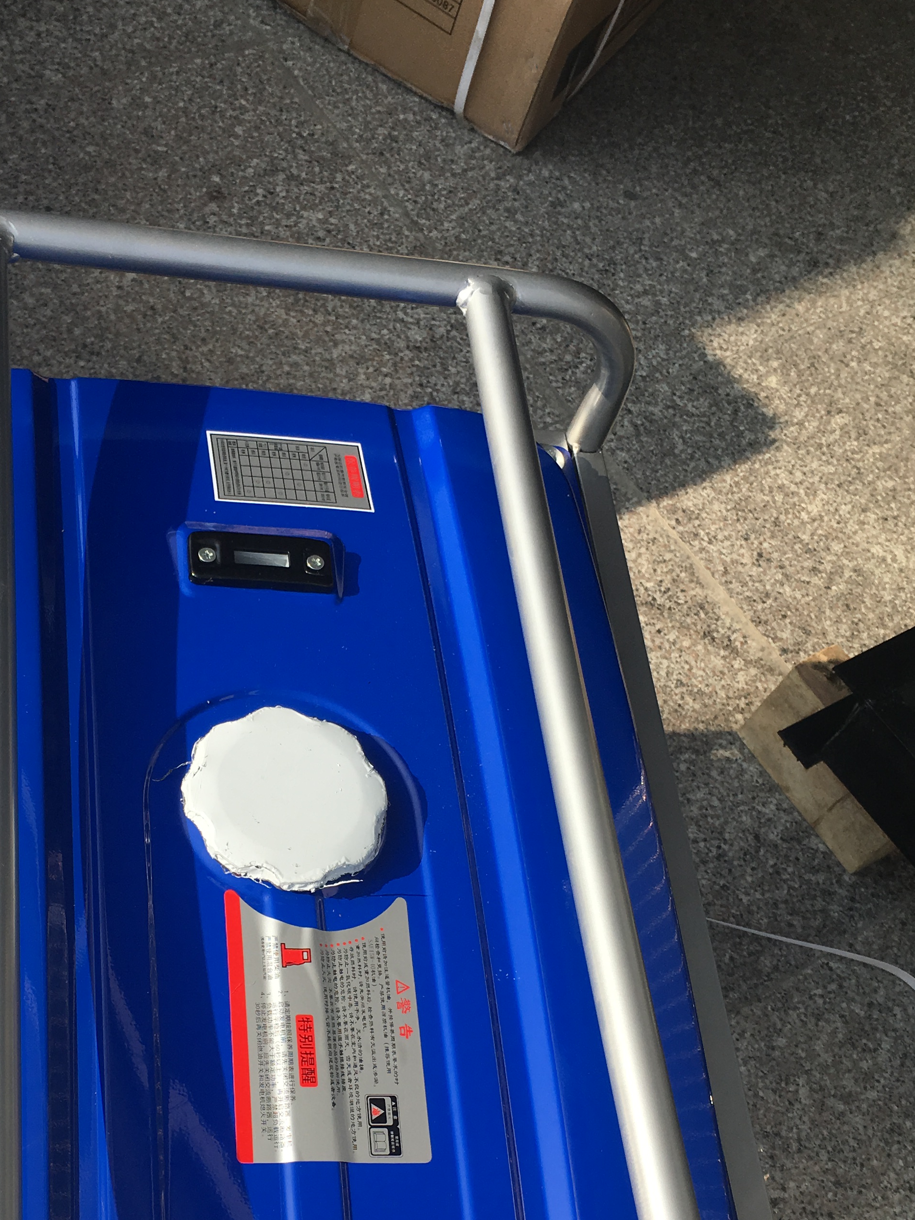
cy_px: 847
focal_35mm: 46
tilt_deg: -57.7
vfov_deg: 40.5
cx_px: 306
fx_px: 1621
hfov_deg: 31.3
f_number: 2.2
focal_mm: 4.15
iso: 25
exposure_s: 1/974
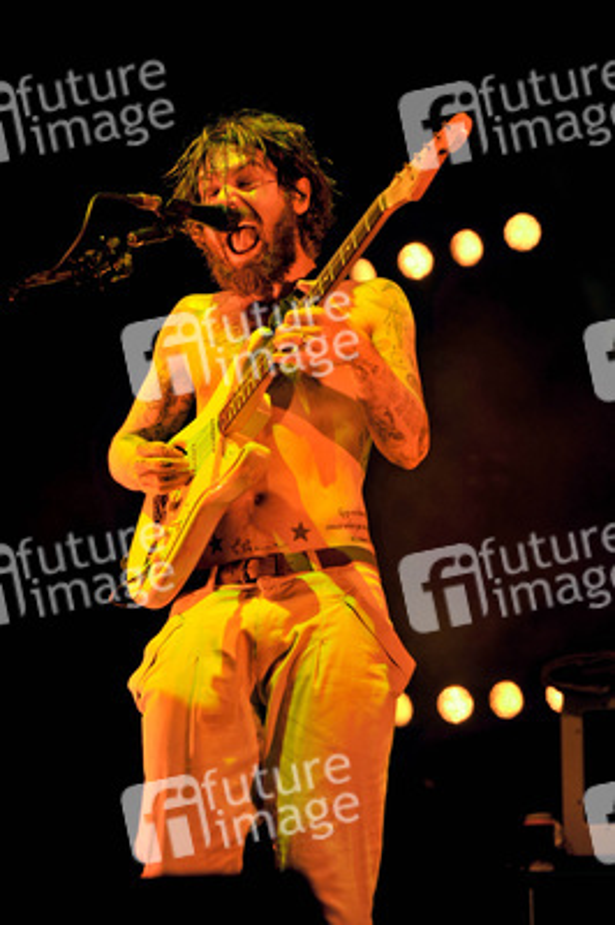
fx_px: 1745
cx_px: 308
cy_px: 462
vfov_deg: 29.7
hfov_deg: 20.0
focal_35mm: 68
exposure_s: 1/125
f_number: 2.8
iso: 400
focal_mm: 68
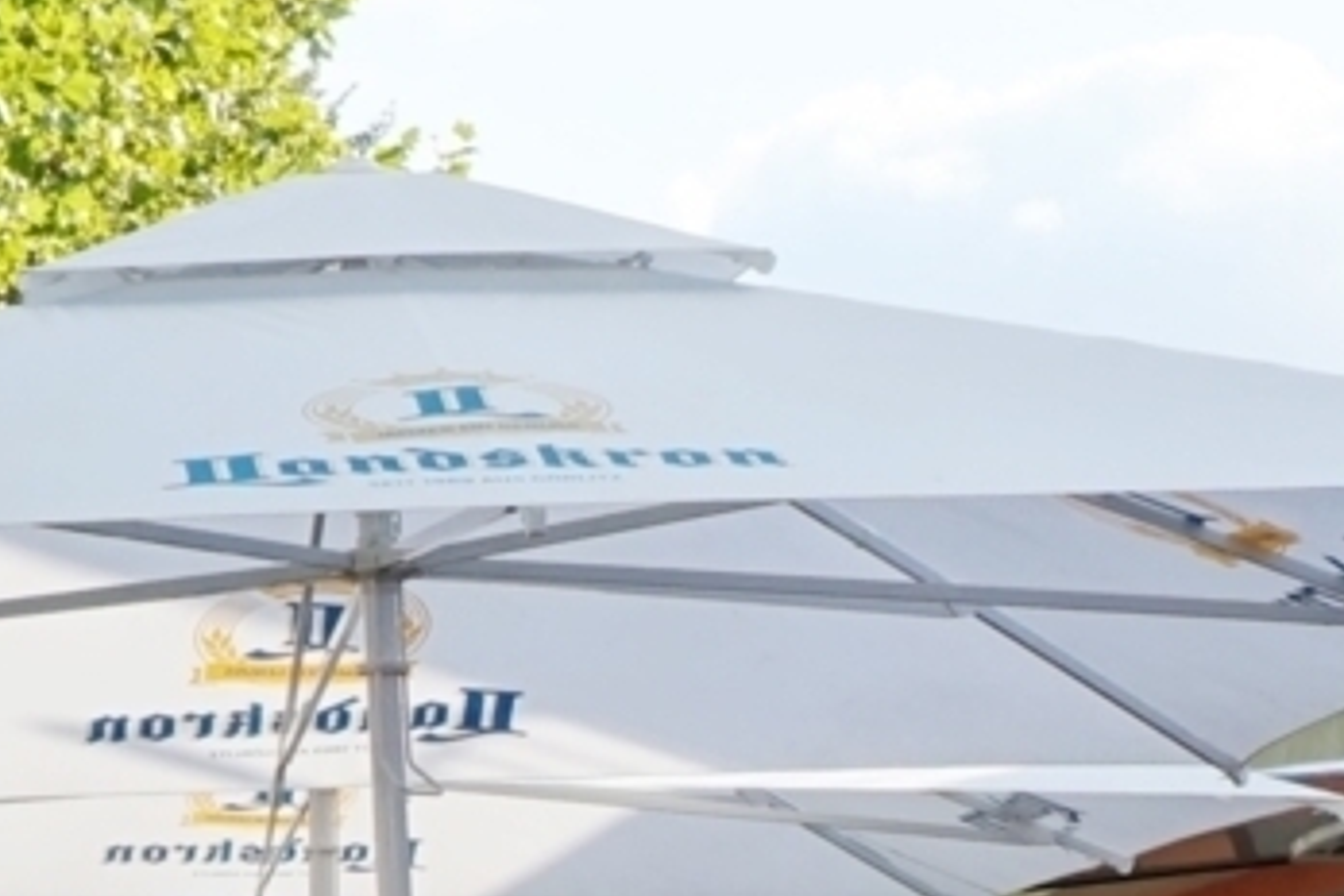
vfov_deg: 8.9
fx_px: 5562
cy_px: 1510
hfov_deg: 13.7
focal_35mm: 149
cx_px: 966
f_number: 8
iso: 100
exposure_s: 1/80
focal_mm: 18
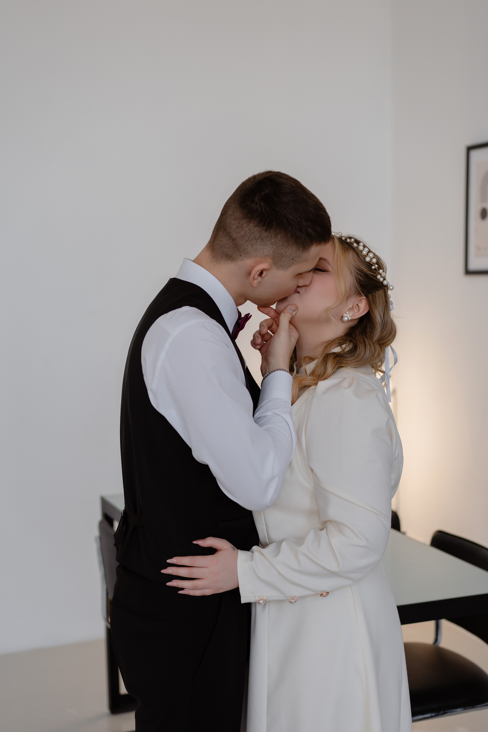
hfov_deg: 24.6
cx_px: 244
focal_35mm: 55
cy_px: 366
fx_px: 1118
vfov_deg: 36.2
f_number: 3.2
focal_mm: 55
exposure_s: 1/125
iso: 250
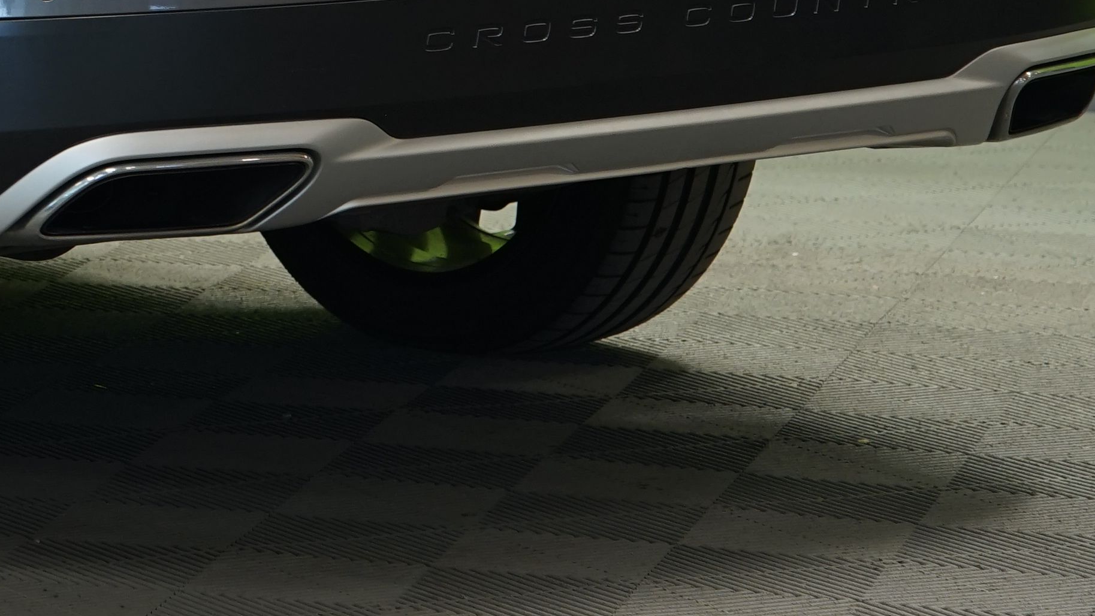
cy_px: -313
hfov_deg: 9.3
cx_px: -470
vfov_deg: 5.3
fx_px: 6591
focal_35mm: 227
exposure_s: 1/20
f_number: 4.5
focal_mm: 66
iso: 500
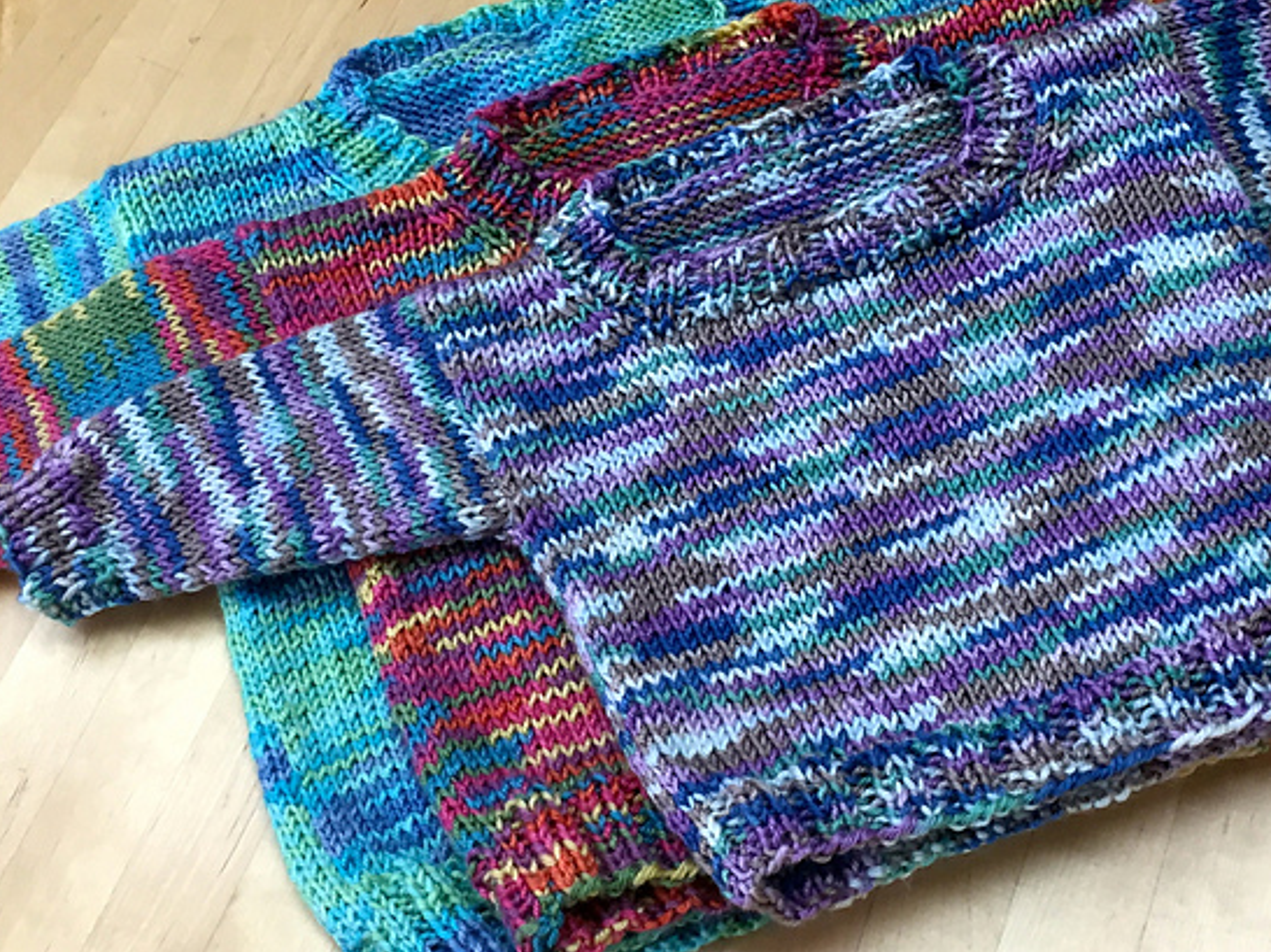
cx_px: 617
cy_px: 456
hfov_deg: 54.0
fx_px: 1248
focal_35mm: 34
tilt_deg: -58.7
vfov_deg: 41.8
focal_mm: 4.15
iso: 32
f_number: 2.2
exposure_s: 1/30
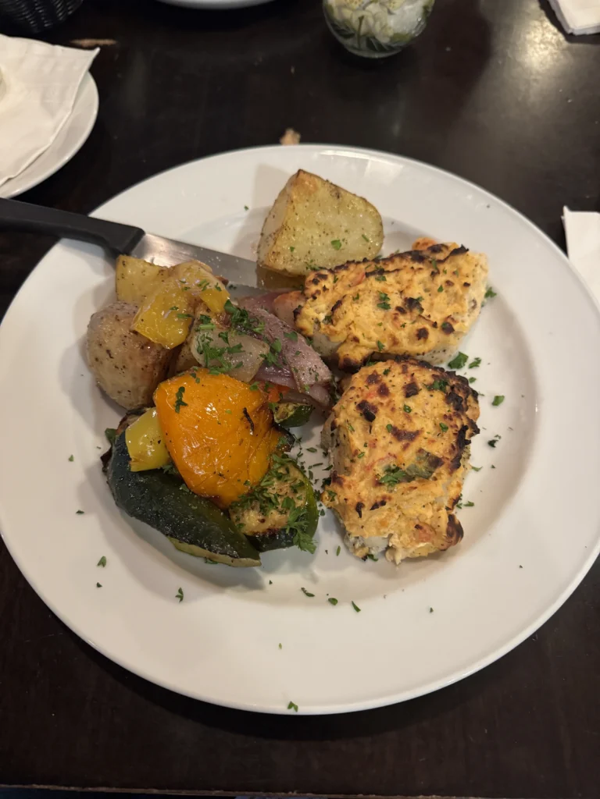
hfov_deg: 56.8
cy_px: 400
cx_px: 300
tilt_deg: -59.8
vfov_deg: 71.6
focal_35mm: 24
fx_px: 555
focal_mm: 6.76
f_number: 1.78
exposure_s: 1/40
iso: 800
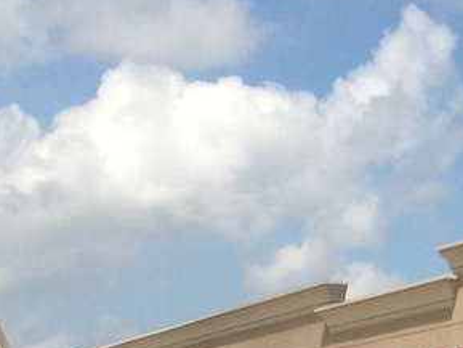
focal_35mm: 146
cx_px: 839
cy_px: 242
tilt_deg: +8.6
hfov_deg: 12.3
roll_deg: -2.1
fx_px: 1954
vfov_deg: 10.2
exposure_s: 1/2358
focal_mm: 4.12
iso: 50
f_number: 2.4
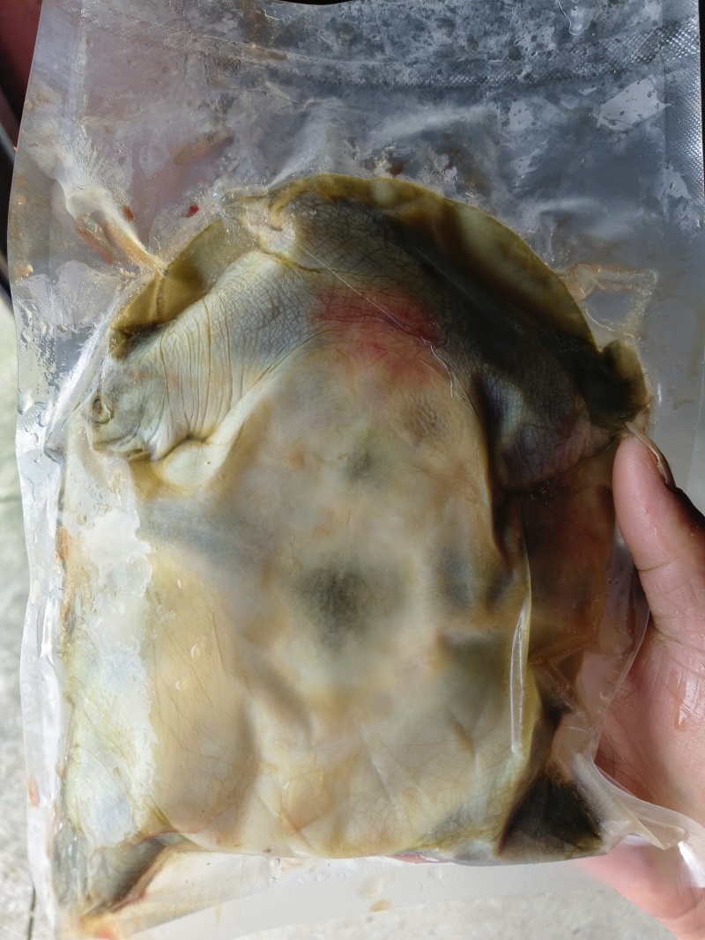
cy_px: 470
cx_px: 352
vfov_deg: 73.9
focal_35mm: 23
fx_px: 625
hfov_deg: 58.9
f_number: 1.88
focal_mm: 5.5
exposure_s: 1/100
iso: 56
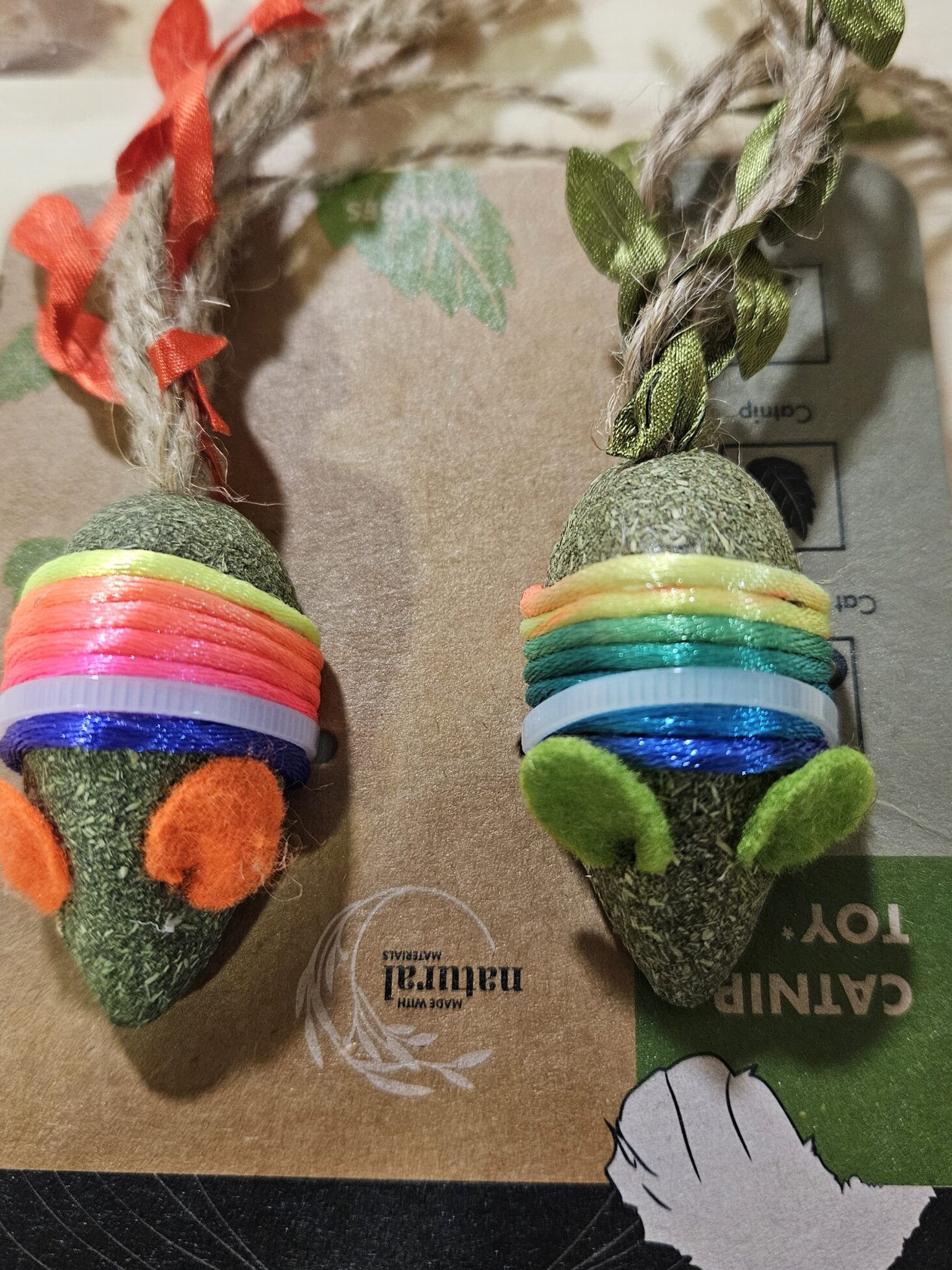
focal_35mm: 30
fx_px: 1100
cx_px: 514
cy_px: 584
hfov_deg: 46.8
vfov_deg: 59.9
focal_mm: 5.4
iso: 500
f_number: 1.8
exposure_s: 1/100
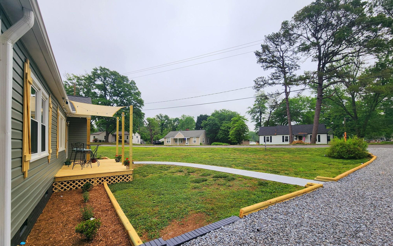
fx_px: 150
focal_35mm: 14
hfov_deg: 105.3
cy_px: 139
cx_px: 198
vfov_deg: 78.2
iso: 50
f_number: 2.2
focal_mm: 2.2
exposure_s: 1/455
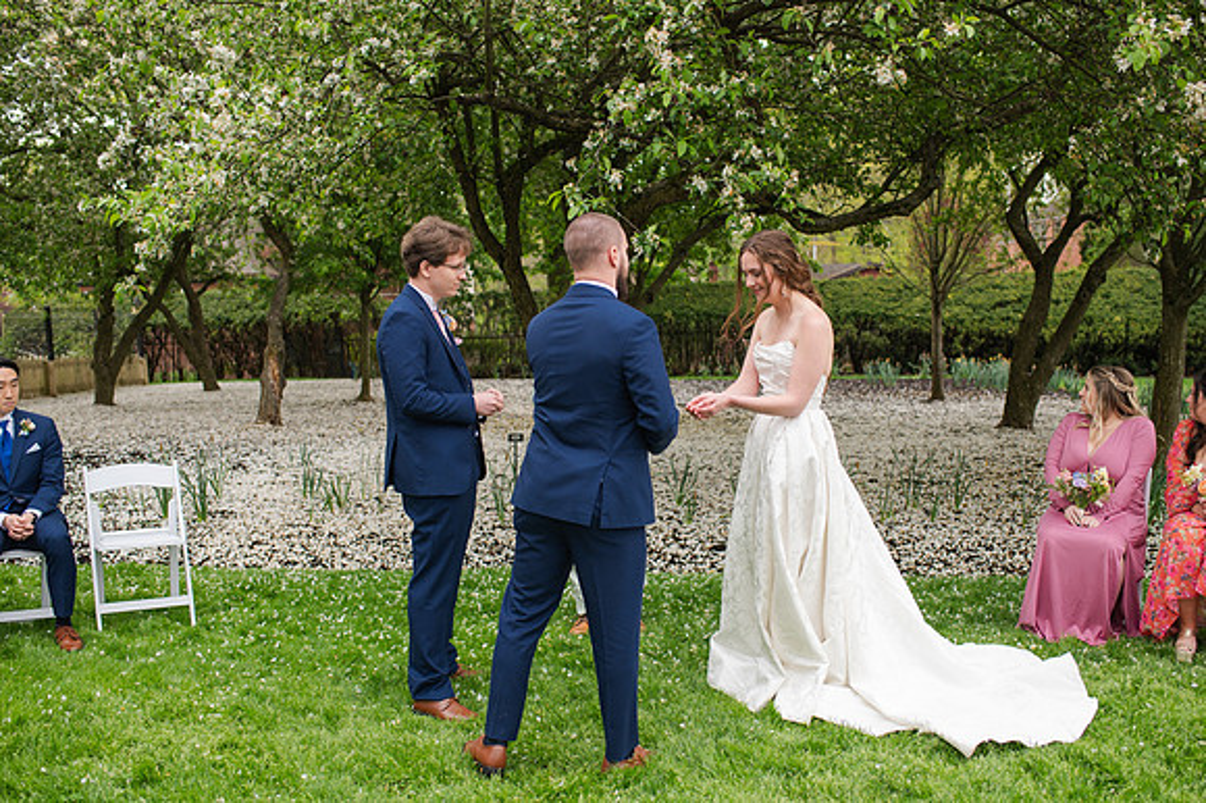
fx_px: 1298
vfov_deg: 34.3
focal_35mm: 39
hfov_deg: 49.8
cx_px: 616
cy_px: 425
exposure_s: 1/640
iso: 280
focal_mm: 35
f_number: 3.2
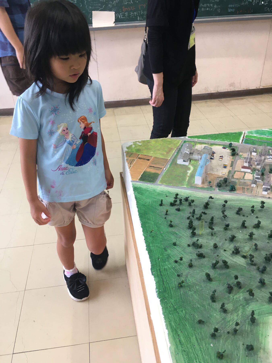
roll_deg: -0.2
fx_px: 304
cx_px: 136
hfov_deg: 48.2
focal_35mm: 29
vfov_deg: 61.7
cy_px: 182
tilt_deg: -33.6
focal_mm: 4.15
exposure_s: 1/30
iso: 32
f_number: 2.2
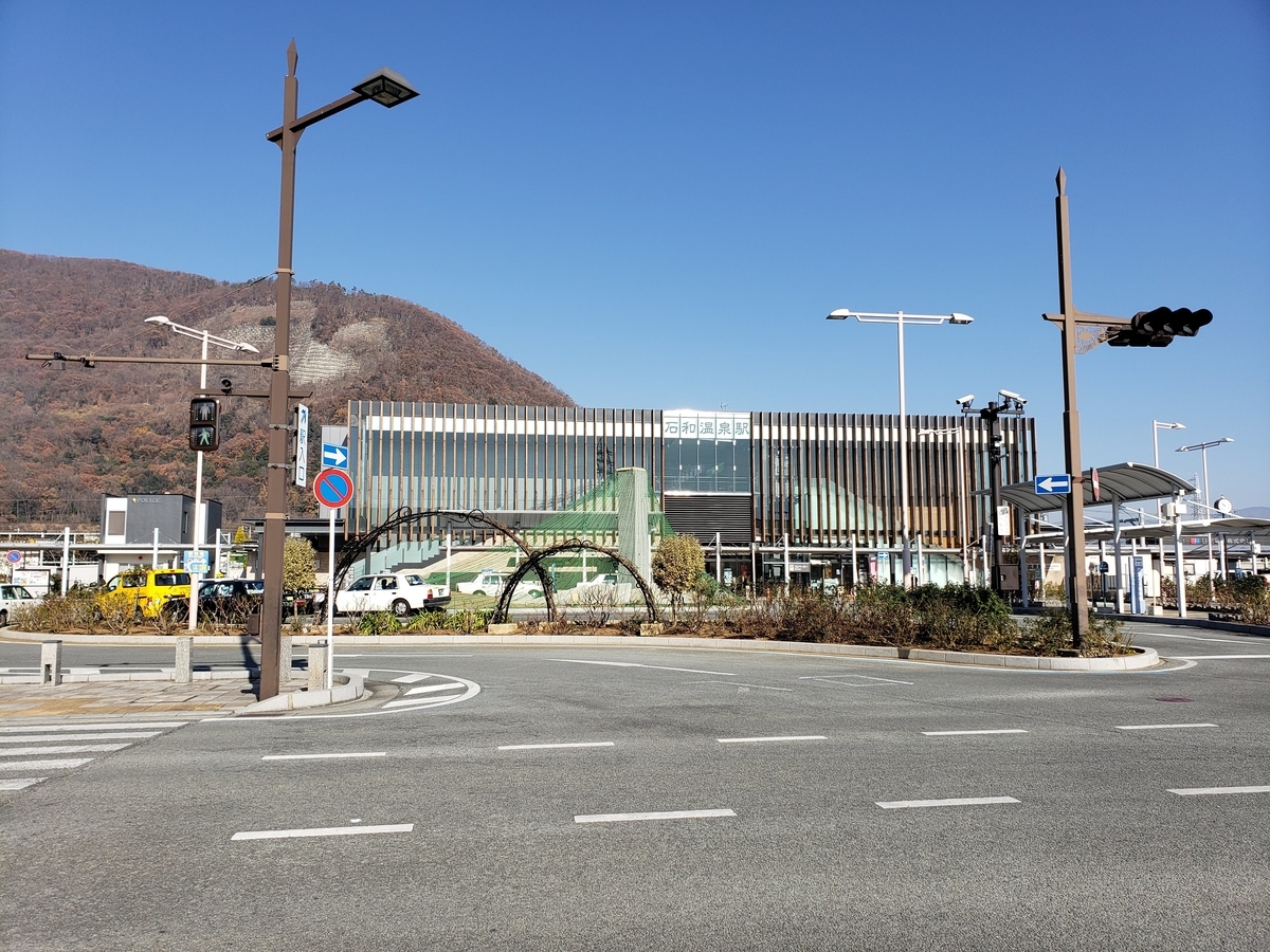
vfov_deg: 53.1
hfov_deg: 67.3
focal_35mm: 26
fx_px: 954
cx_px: 635
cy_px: 476
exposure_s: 1/1389
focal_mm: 4.3
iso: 50
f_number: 2.4
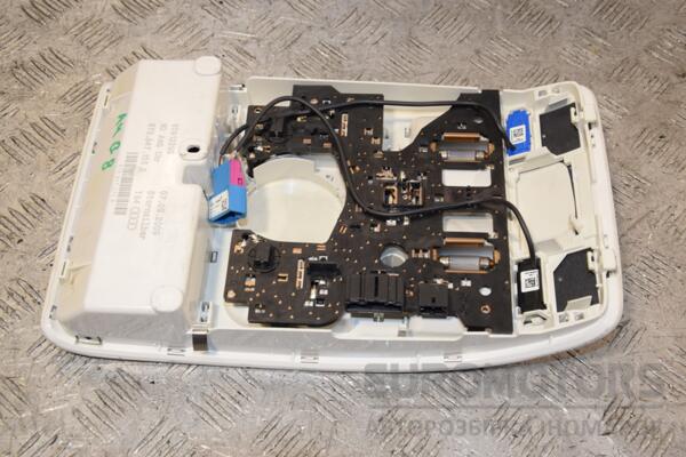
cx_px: 343
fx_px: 915
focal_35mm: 48
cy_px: 228
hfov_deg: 41.1
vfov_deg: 28.1
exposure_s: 1/200
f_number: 9
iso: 800
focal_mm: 32
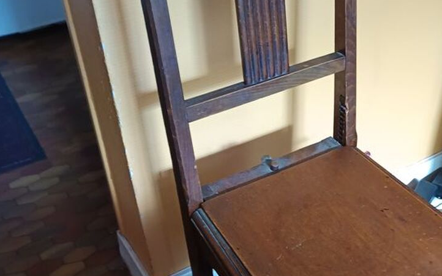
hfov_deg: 42.0
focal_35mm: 47
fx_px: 566
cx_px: 303
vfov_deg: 27.0
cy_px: 208
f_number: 1.7
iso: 1769
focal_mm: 5.31
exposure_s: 1/20
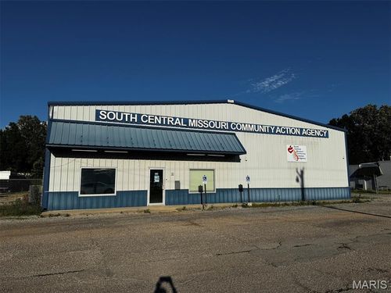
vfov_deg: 56.8
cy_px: 146
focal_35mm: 24
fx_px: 271
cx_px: 196
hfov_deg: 71.6
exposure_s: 1/10417
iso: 80
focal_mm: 6.76
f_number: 1.78
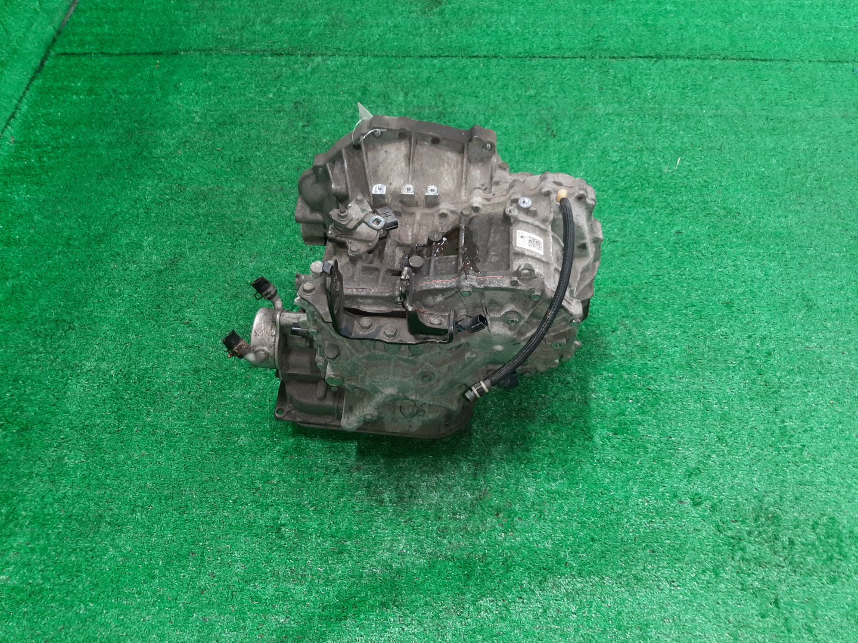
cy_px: 322
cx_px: 429
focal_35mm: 26
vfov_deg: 53.1
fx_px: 644
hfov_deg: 67.3
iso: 156
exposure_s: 1/50
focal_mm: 3.93
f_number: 1.7
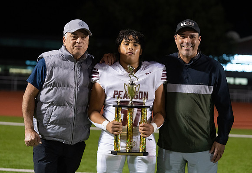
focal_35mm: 105
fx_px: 739
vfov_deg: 13.4
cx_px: 133
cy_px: 85
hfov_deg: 19.3
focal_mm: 100
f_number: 3.5
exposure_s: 1/320
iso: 4000
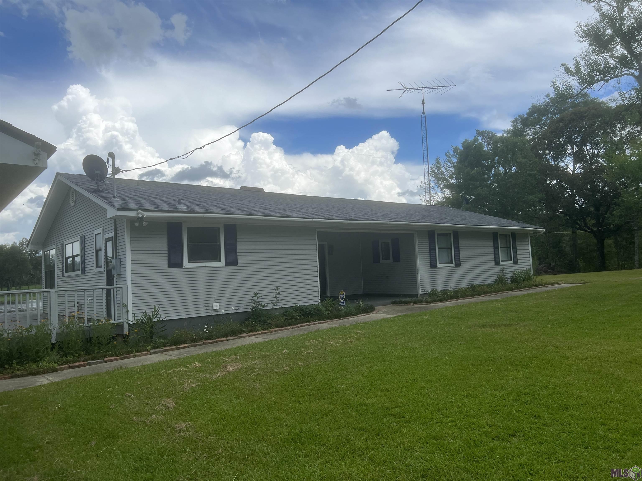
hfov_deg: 67.3
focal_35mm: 26
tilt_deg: +3.8
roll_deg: +3.2
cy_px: 240
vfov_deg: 53.1
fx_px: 482
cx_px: 321
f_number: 1.5
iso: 50
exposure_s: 1/5587
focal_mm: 5.7
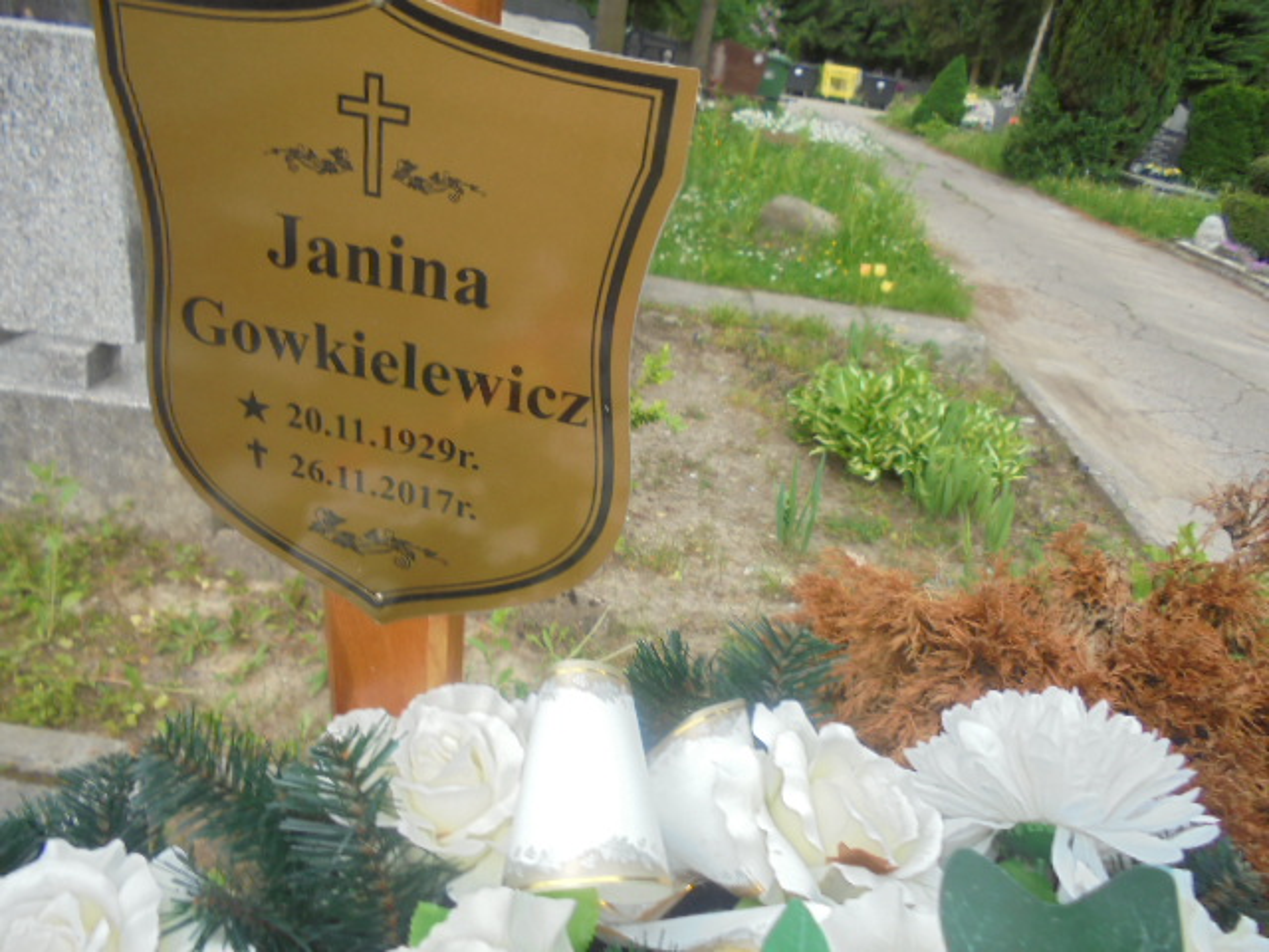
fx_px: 953
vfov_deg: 53.1
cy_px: 476
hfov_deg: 67.3
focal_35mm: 26
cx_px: 634
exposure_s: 1/250
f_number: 3.5
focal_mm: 4.6
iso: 100
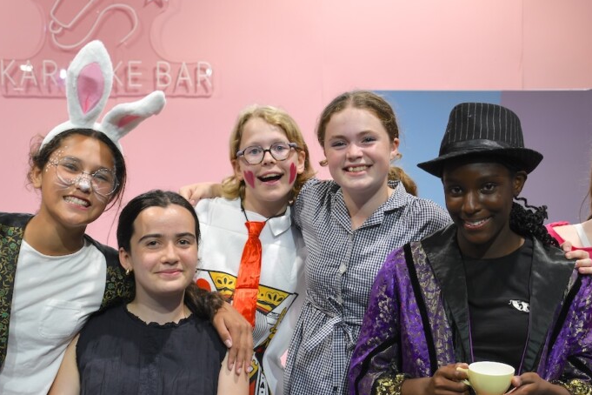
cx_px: 320
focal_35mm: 74
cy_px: 270
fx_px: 1217
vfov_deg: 18.4
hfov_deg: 27.3
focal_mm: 32
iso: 100
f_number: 4
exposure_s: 1/25
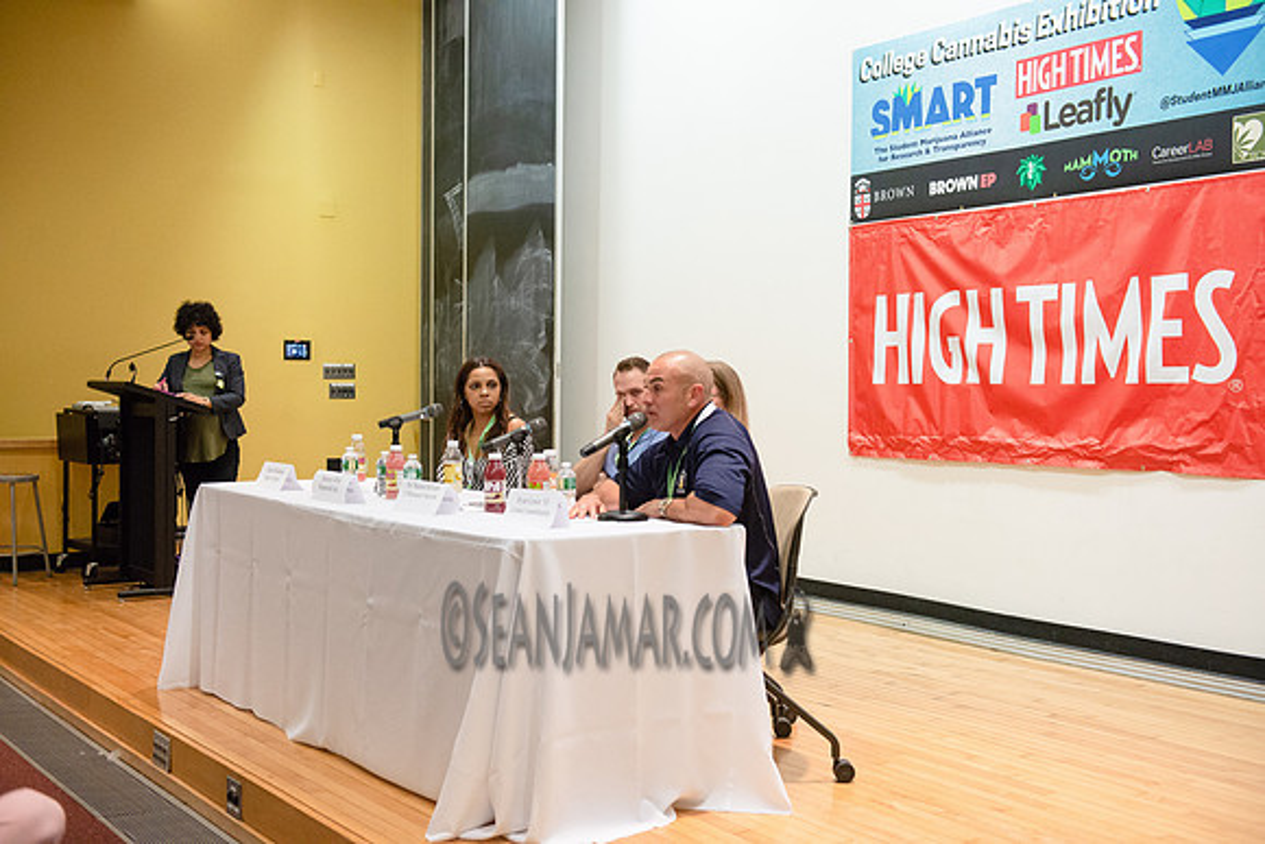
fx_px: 1476
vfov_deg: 31.9
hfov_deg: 46.4
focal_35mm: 42
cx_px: 632
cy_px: 422
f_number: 4
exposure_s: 1/320
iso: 4000
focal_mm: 42
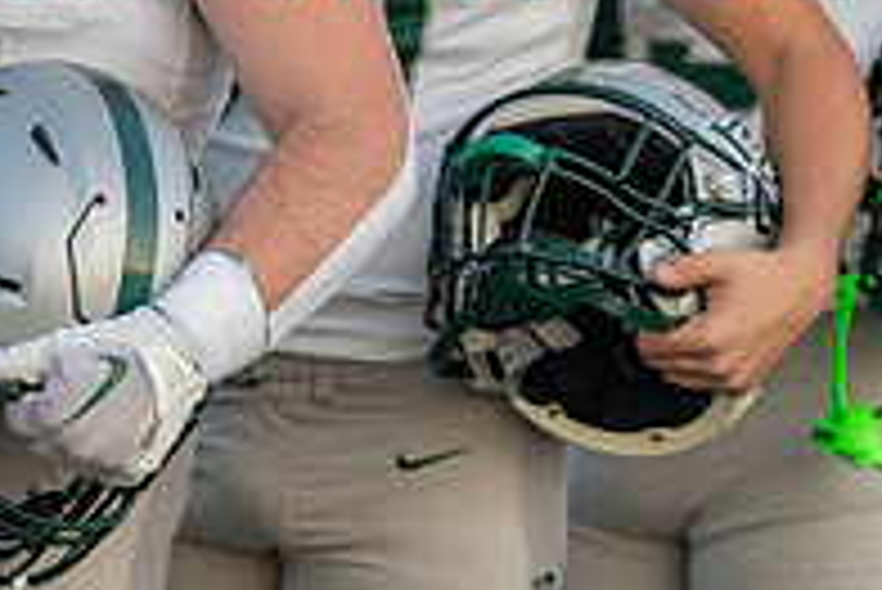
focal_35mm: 305
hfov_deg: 6.7
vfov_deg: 4.5
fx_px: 7478
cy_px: -223
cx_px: 72
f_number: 2.8
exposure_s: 1/320
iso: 200
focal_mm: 103
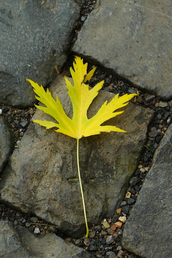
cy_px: 129
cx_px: 86
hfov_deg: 13.0
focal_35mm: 105
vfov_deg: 19.5
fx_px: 752
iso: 100
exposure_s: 1/80
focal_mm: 70
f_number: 3.5
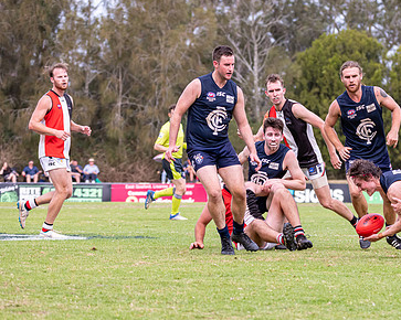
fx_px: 3309
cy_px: 181
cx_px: 307
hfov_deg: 6.9
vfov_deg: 5.5
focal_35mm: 279
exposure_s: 1/1000
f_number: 6.3
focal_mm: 150
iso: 800
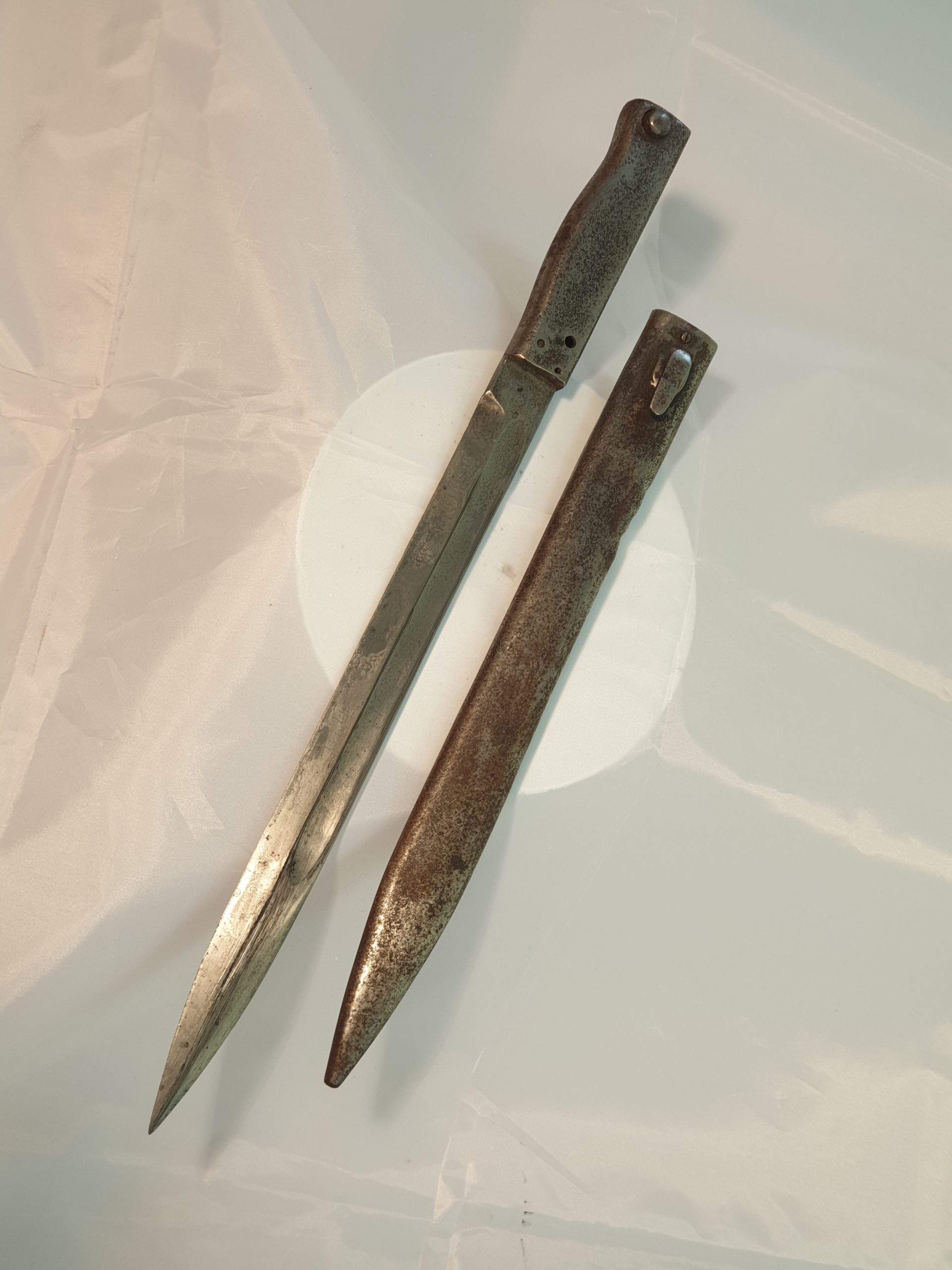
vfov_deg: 36.8
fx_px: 1907
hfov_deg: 28.0
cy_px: 635
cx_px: 476
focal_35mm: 52
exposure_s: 1/50
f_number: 2.4
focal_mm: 6
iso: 100
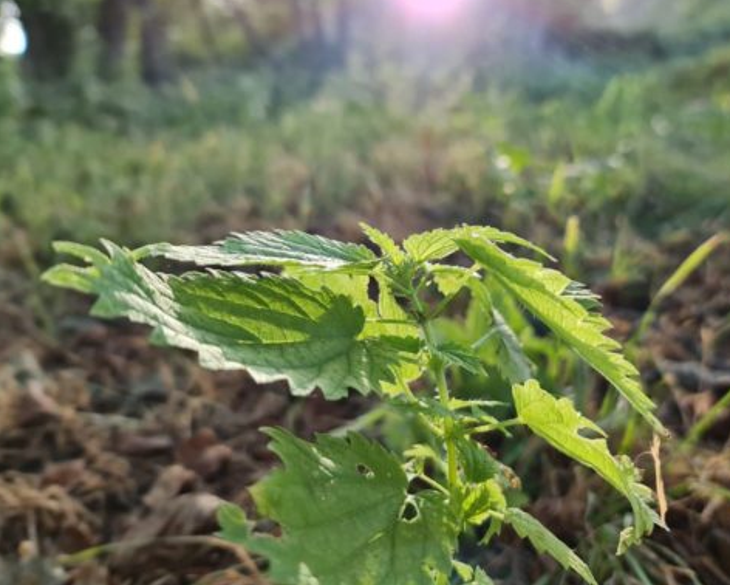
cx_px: 449
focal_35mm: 31
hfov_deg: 56.6
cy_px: 291
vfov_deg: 47.1
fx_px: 670
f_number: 1.8
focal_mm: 7
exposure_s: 1/100
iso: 64
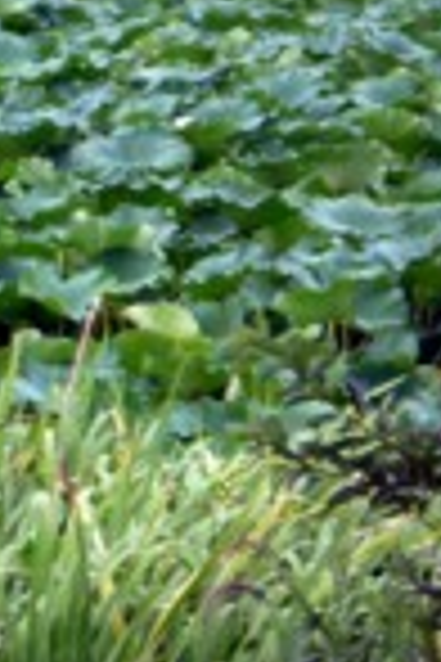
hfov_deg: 3.3
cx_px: -531
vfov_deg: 5.1
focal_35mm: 408
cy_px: 275
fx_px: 7496
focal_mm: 22.8
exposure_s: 1/160
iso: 80
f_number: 5.9
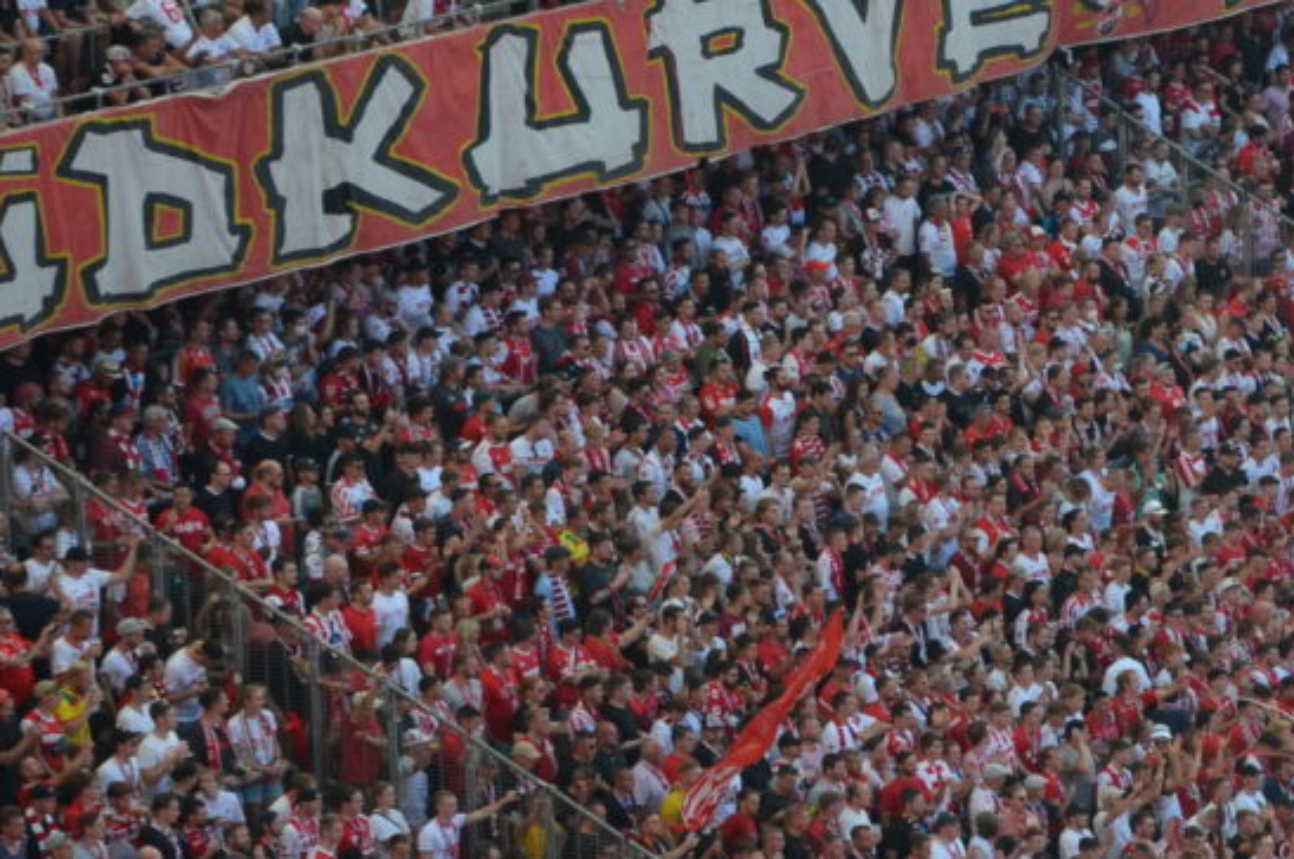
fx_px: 8183
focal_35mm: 228
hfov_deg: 8.8
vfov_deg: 6.0
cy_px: 611
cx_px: 1874
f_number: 6.3
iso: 200
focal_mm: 52
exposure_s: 1/160
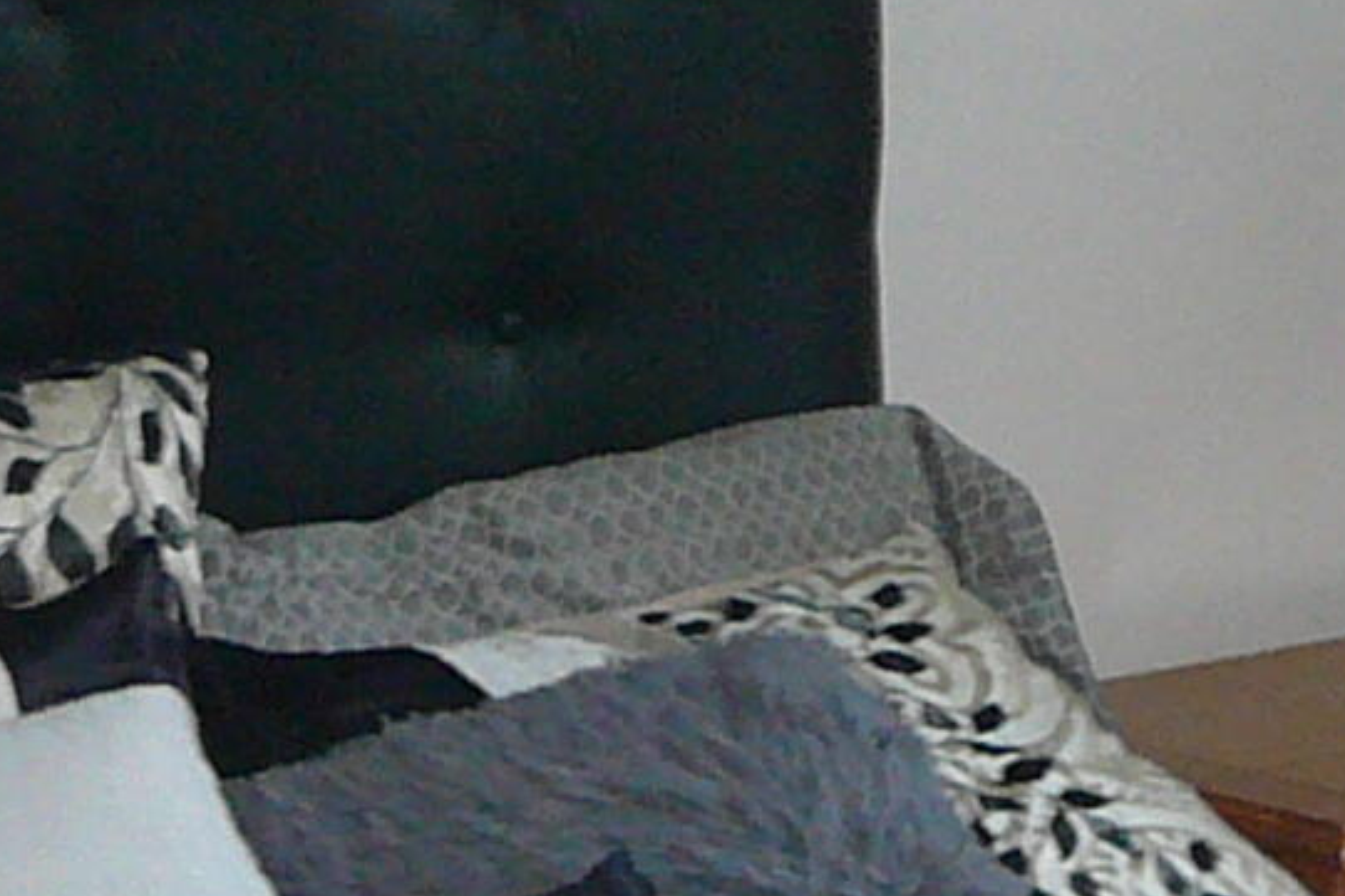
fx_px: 6424
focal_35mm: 172
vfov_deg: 7.9
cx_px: 742
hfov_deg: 12.0
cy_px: -52
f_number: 2.8
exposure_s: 1/30
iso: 200
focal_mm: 5.2
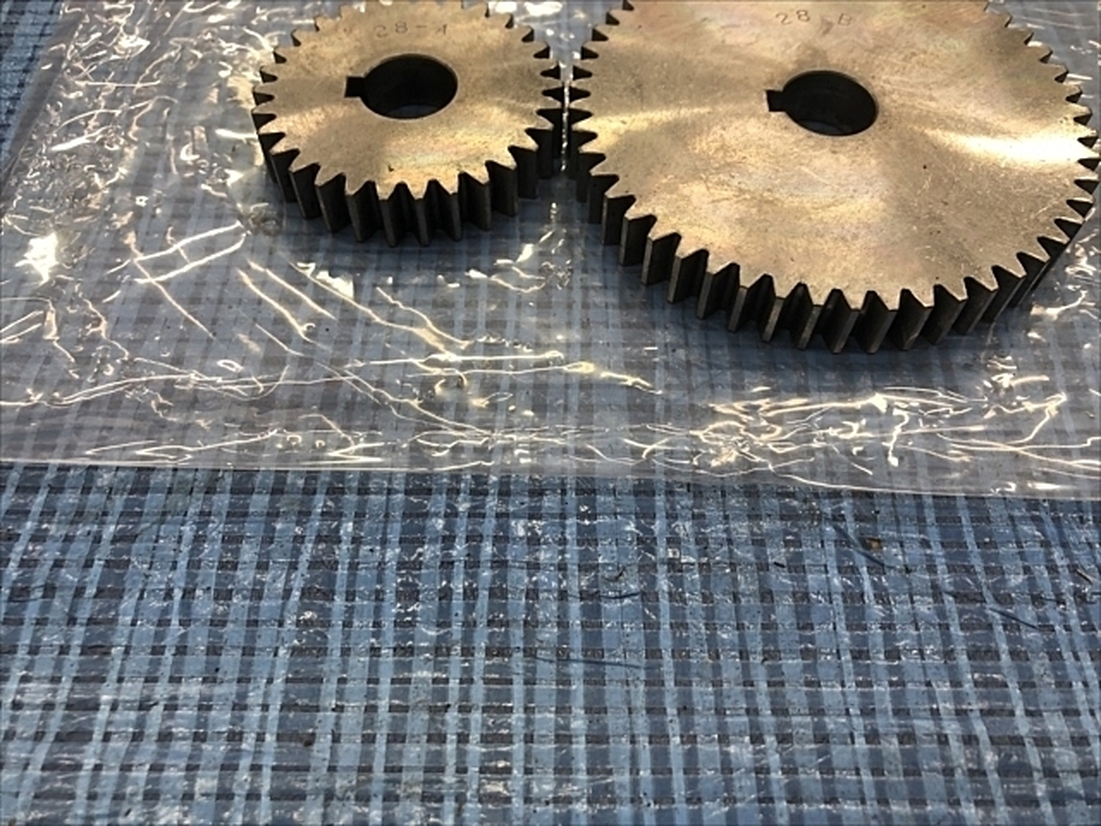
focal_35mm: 28
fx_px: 891
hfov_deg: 63.4
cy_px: 413
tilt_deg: -59.9
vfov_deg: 49.7
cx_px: 550
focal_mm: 3.99
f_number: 1.8
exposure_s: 1/30
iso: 32
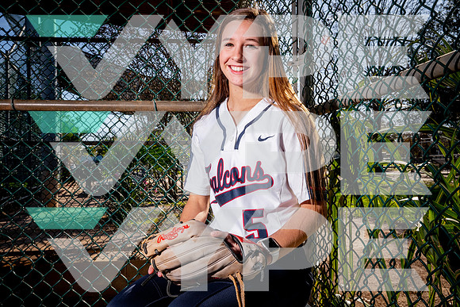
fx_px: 422
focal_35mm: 33
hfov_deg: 57.2
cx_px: 230
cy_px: 154
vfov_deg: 40.0
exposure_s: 1/125
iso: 200
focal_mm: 33
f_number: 13
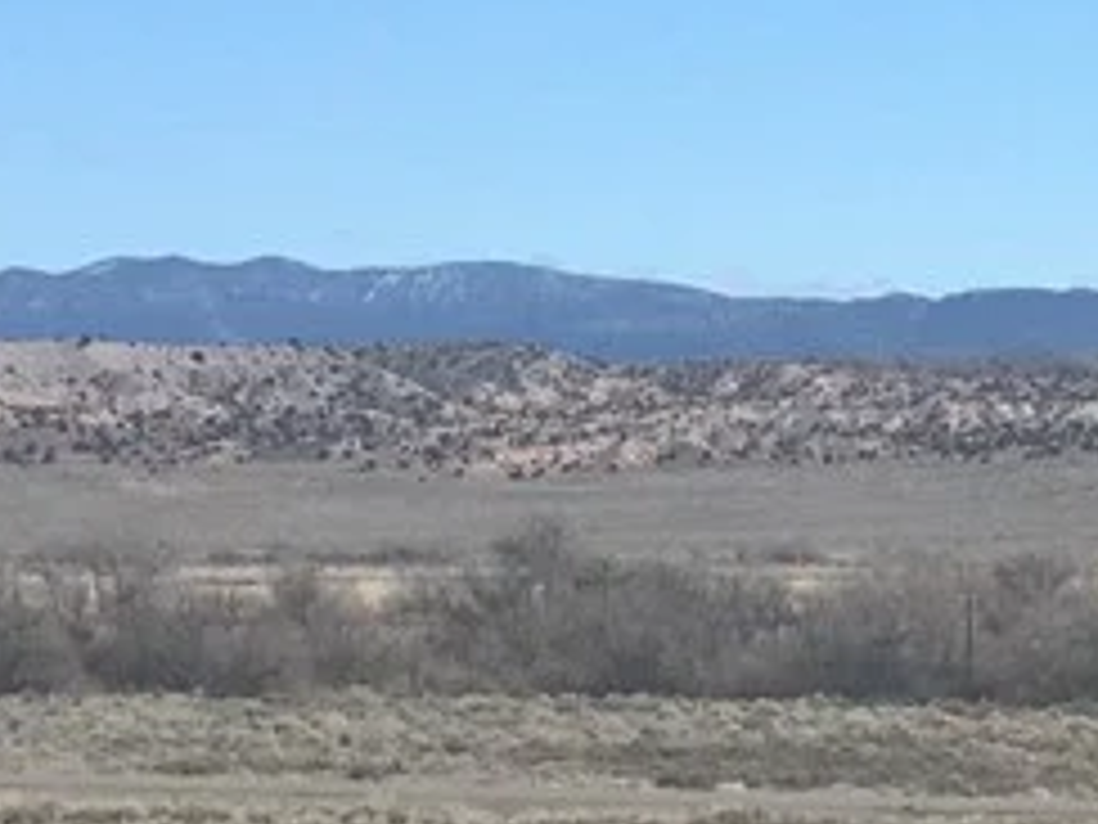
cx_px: 1413
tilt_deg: -7.8
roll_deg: +0.5
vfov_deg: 6.1
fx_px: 7581
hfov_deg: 8.2
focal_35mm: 239
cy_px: 1382
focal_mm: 6.6
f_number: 2.8
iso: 20
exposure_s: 1/1259
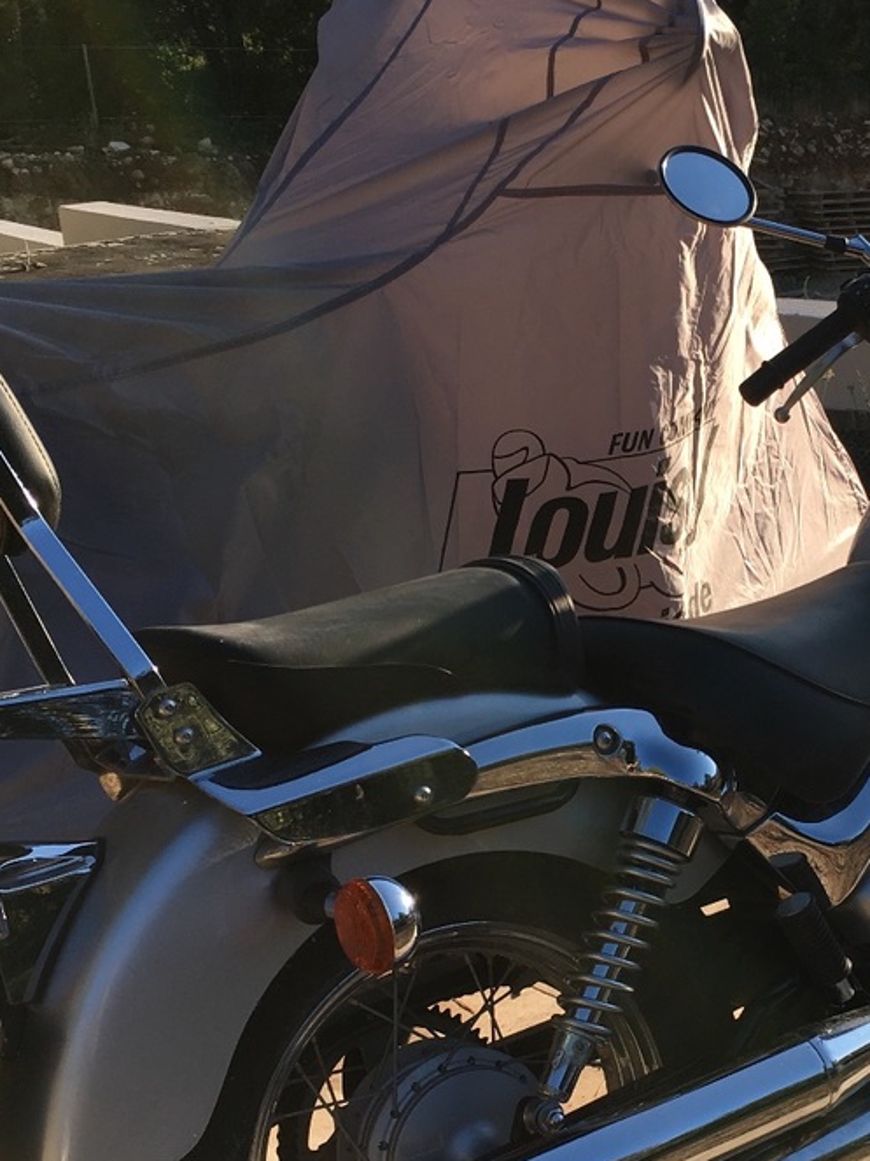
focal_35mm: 56
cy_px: 744
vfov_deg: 34.1
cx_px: 702
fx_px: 1877
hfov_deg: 25.6
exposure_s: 1/739
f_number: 2.2
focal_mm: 4.15
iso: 25
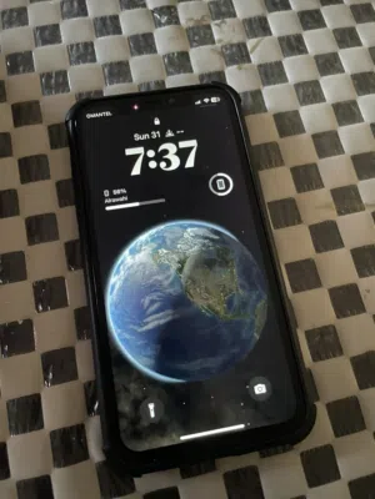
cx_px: 188
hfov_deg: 53.1
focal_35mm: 26
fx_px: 376
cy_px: 250
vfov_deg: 67.3
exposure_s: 1/15
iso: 1000
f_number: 1.6
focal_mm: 4.2
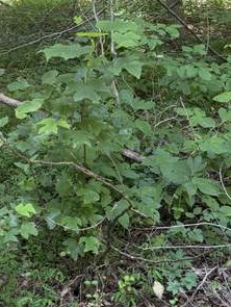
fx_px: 693
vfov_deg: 24.2
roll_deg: +2.1
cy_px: 26
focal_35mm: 78
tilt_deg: -7.2
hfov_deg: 18.2
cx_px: -23
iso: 64
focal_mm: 6.76
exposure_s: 1/121
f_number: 1.78
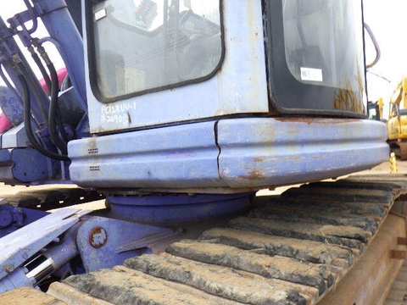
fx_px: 329
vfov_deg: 49.7
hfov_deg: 63.4
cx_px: 204
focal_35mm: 28
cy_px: 152
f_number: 3.5
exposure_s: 1/80
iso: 125
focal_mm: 5
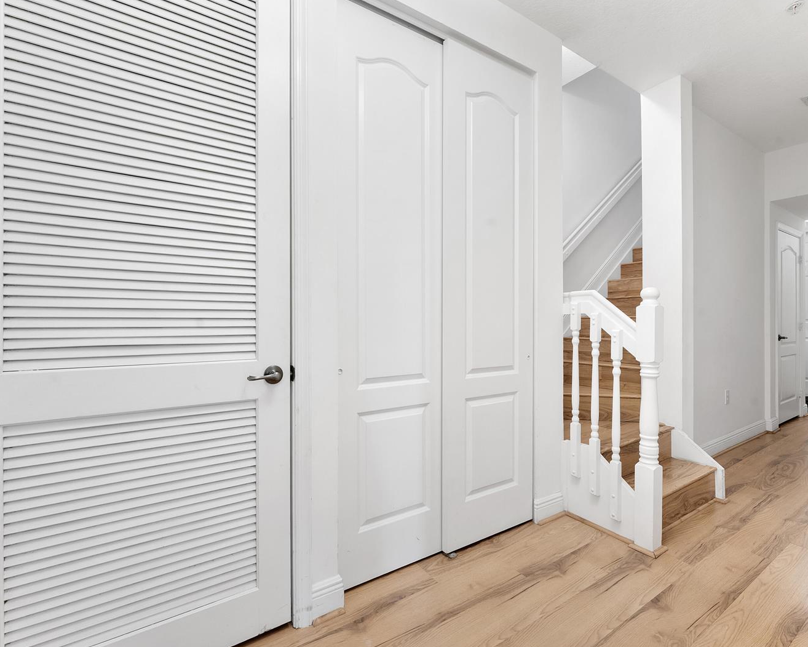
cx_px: 422
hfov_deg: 90.7
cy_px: 321
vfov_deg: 78.0
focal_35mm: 17
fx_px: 399
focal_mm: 14.6
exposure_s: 1/15
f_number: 10
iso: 500
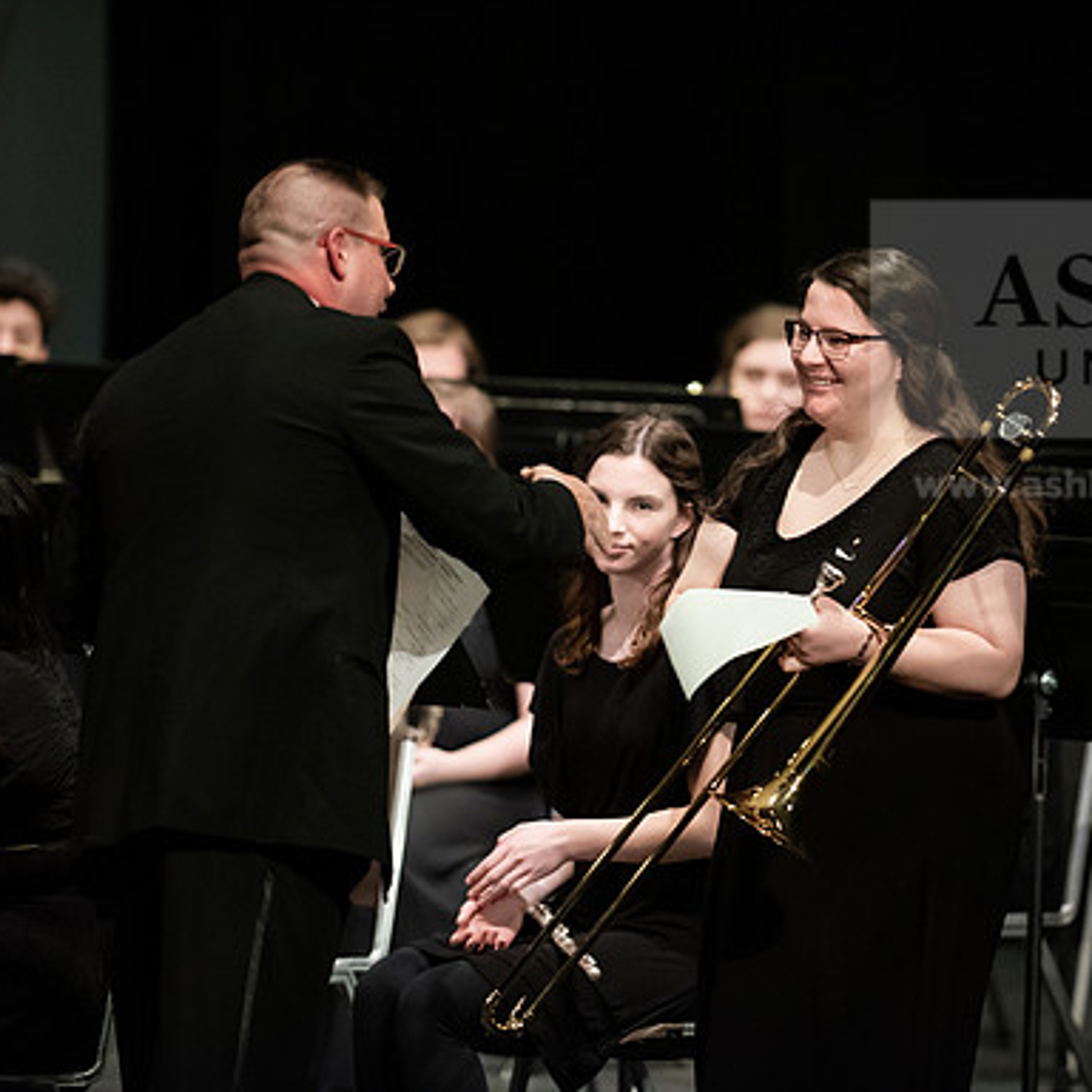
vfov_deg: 4.6
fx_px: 13741
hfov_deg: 4.5
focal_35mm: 385
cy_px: 545
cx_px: 785
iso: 4000
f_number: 3.2
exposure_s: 1/250
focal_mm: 300
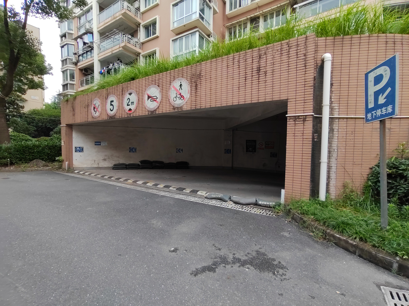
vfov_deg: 78.1
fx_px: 189
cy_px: 153
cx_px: 204
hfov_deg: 94.5
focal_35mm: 16
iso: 100
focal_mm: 1.68
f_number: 2.2
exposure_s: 1/612
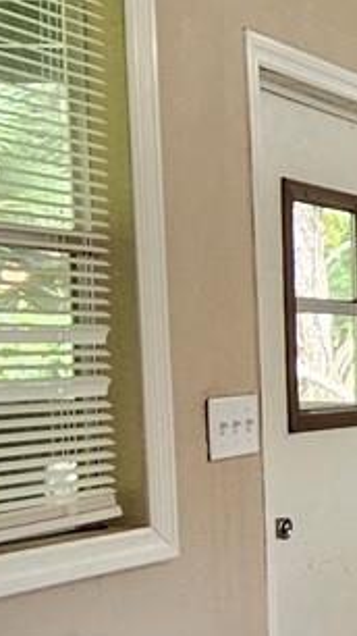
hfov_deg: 11.1
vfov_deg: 28.5
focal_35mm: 74
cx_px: 1038
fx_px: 1246
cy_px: 397
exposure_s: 1/60
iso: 125
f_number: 2.2
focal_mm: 2.2
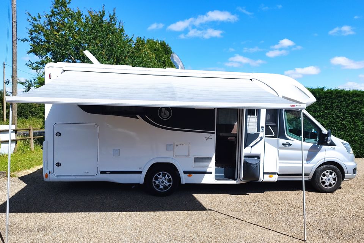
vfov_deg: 49.4
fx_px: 263
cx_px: 187
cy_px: 136
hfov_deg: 69.4
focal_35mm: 26
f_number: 1.89
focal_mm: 5.89
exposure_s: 1/1156
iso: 50
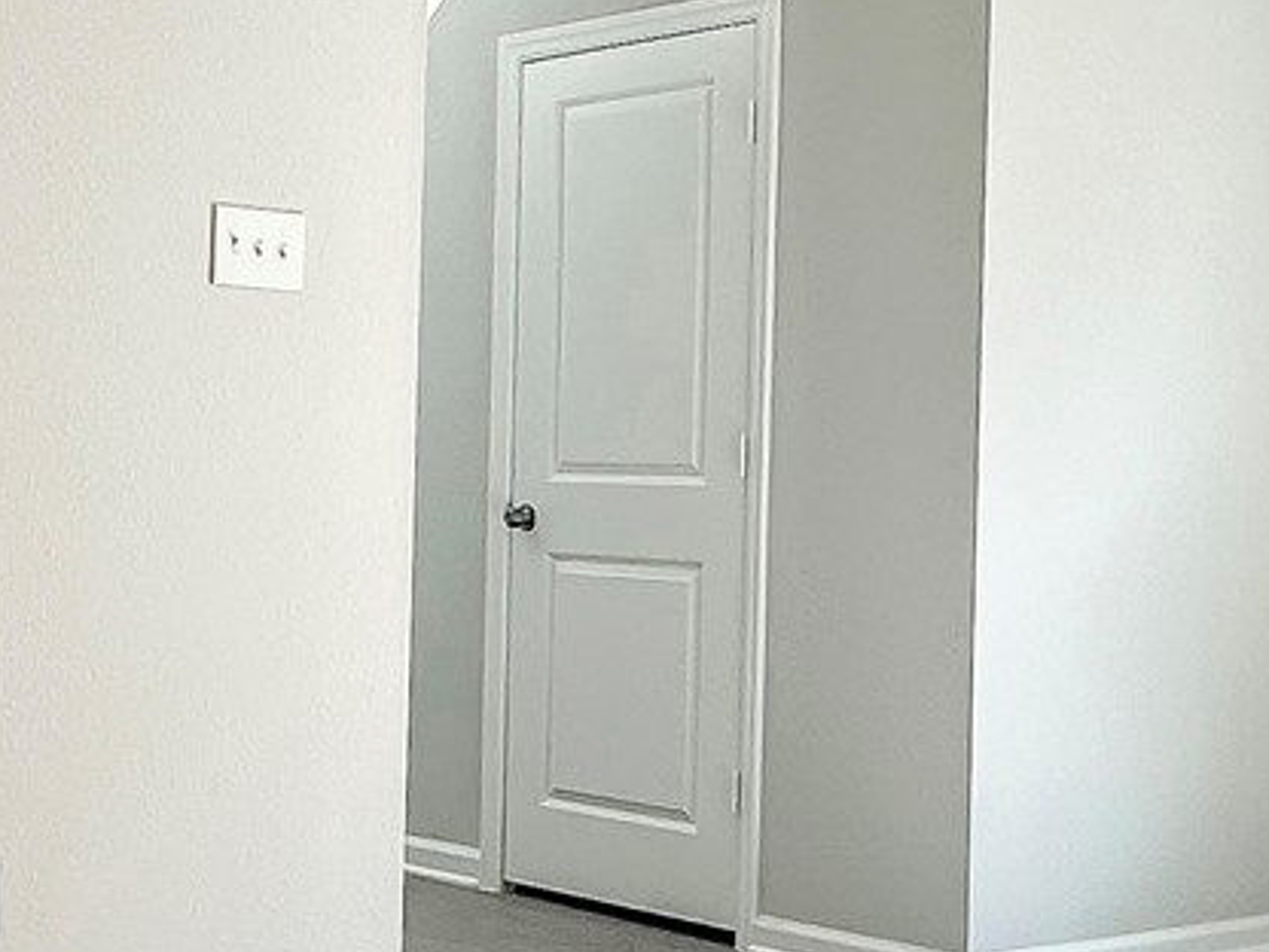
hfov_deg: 28.0
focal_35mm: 69
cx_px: 430
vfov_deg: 21.3
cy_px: 473
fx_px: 2529
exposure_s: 1/129
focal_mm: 2.22
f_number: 2.2
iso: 40
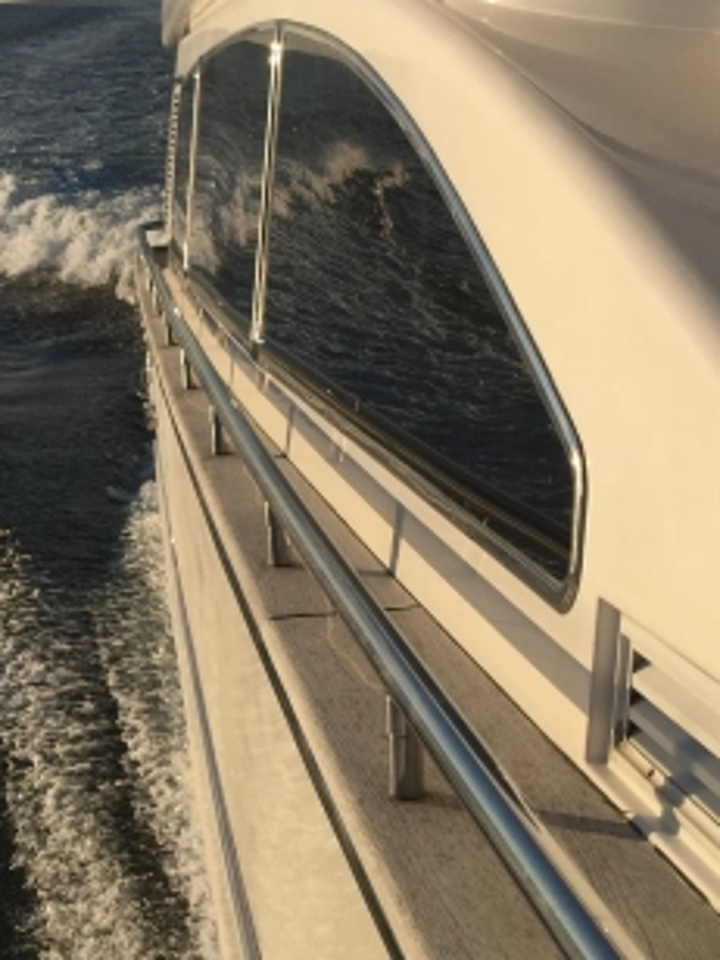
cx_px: 199
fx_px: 1914
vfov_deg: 27.9
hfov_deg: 21.2
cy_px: 281
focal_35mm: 69
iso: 32
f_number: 2.2
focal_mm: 4.15
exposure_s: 1/3300
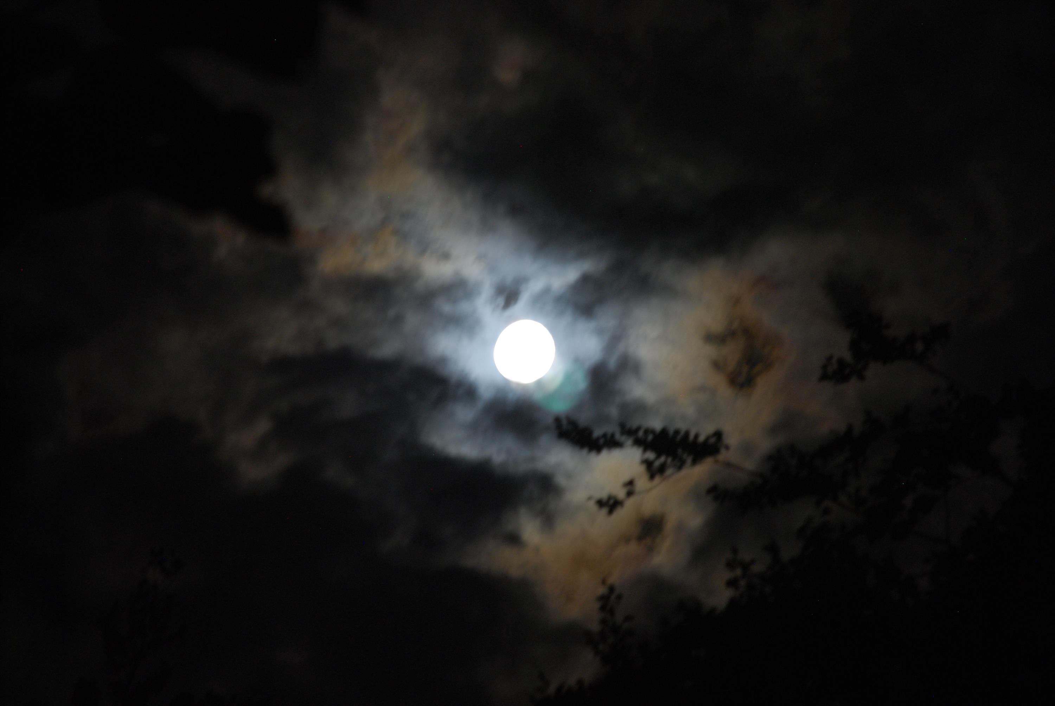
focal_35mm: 202
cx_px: 528
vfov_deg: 6.8
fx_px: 5941
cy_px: 353
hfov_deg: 10.1
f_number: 5.6
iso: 400
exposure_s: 1/2
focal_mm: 135
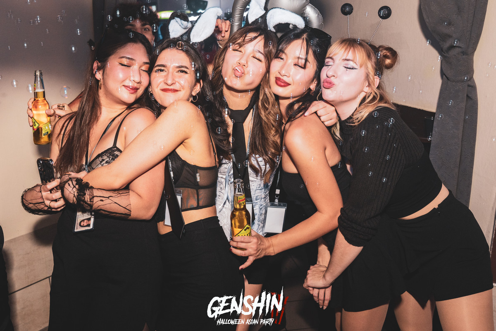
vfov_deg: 40.1
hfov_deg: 57.0
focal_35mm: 33
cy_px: 169
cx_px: 203
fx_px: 453
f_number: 4
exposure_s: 1/60
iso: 1250
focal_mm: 24
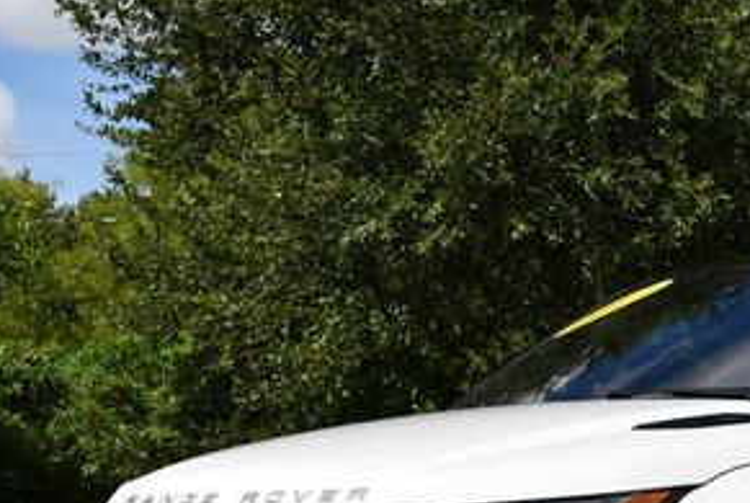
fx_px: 2566
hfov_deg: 16.2
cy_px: 485
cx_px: 776
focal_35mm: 123
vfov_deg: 11.1
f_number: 9
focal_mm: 28
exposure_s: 1/320
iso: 100
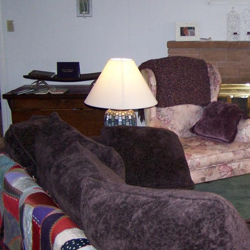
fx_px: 564
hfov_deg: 24.0
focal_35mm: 69
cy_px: 100
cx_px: 247
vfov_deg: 25.0
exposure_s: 1/60
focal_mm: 6.3
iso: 140
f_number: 2.8
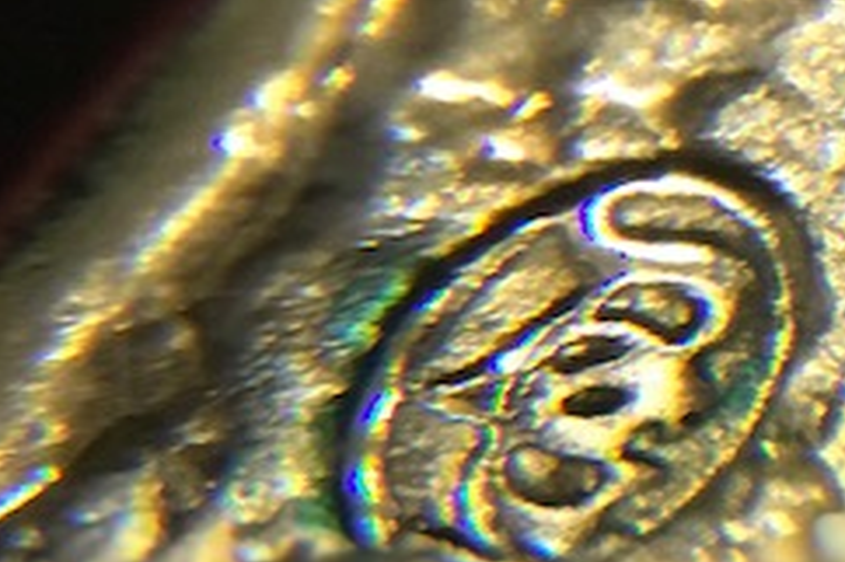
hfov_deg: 12.8
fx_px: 3683
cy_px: 436
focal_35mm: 157
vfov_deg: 8.7
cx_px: 971
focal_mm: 6.6
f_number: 2.8
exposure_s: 1/50
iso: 640
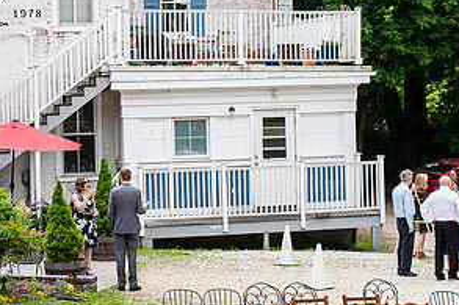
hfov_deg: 20.1
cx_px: 108
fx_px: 1287
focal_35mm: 101
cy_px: 46
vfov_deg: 13.4
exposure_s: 1/1600
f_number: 4.5
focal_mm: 50
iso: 640
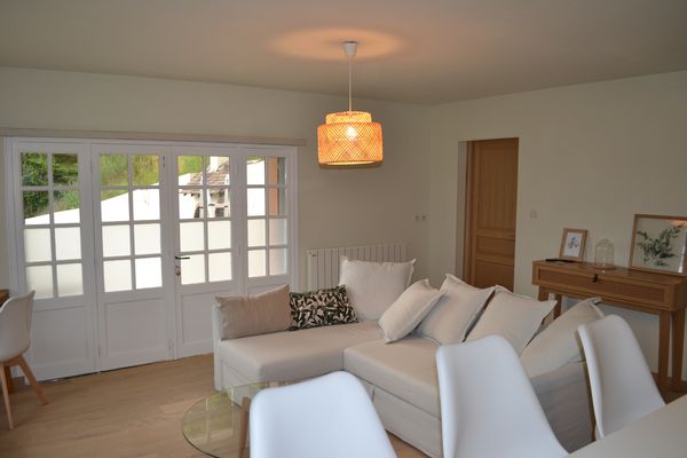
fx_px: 515
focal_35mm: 27
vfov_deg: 47.9
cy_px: 229
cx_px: 344
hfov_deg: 67.4
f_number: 4
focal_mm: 18
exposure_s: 1/60
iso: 400
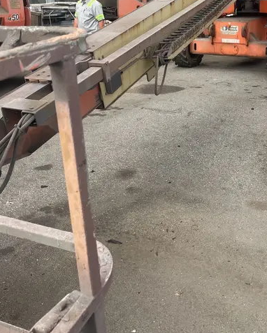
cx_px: 190
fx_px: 385
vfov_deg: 45.6
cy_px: 95
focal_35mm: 39
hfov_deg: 37.6
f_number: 1.6
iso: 50
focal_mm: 5.1
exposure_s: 1/483
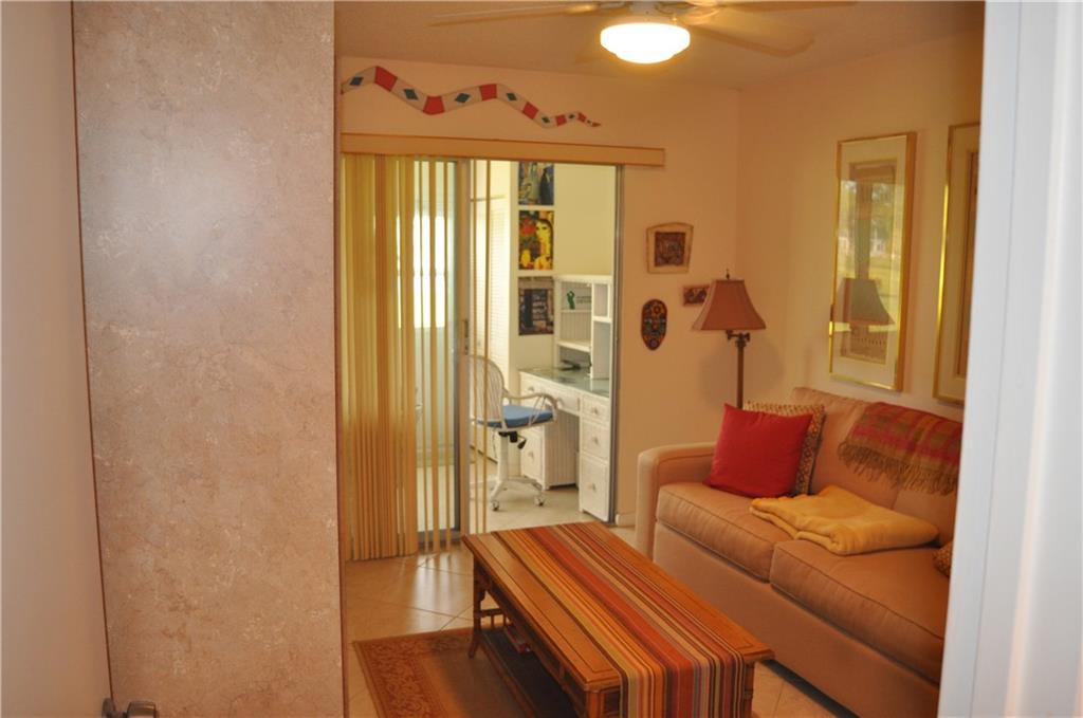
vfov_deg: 43.5
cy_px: 359
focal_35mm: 30
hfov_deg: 62.0
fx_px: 901
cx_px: 542
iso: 800
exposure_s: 1/60
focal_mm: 20
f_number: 3.5
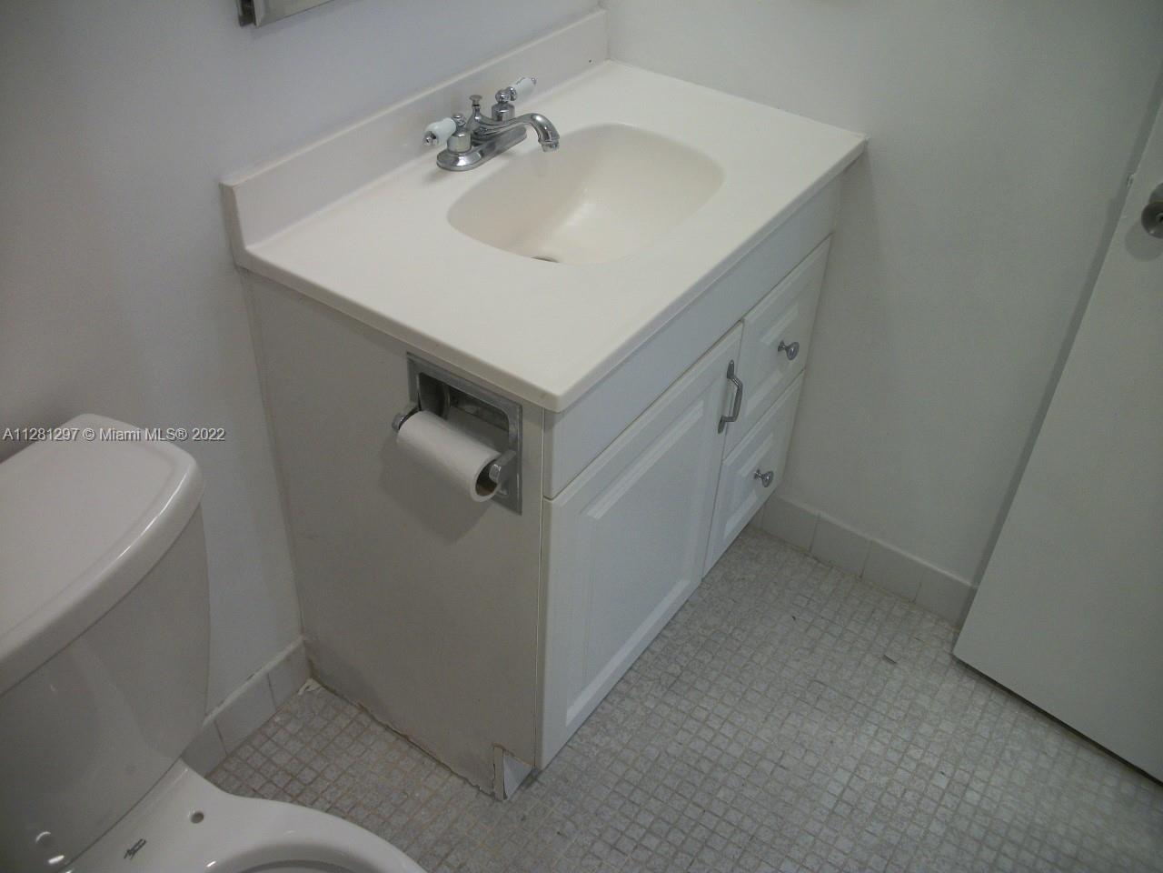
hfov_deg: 56.8
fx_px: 1075
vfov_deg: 44.2
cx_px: 582
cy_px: 436
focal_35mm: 32
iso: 80
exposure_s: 1/40
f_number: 2.9
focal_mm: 5.7
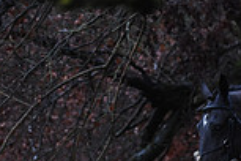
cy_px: 210
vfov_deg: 5.1
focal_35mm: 266
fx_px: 1781
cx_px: 447
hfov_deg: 7.5
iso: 3200
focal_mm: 70
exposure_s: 1/800
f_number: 3.2
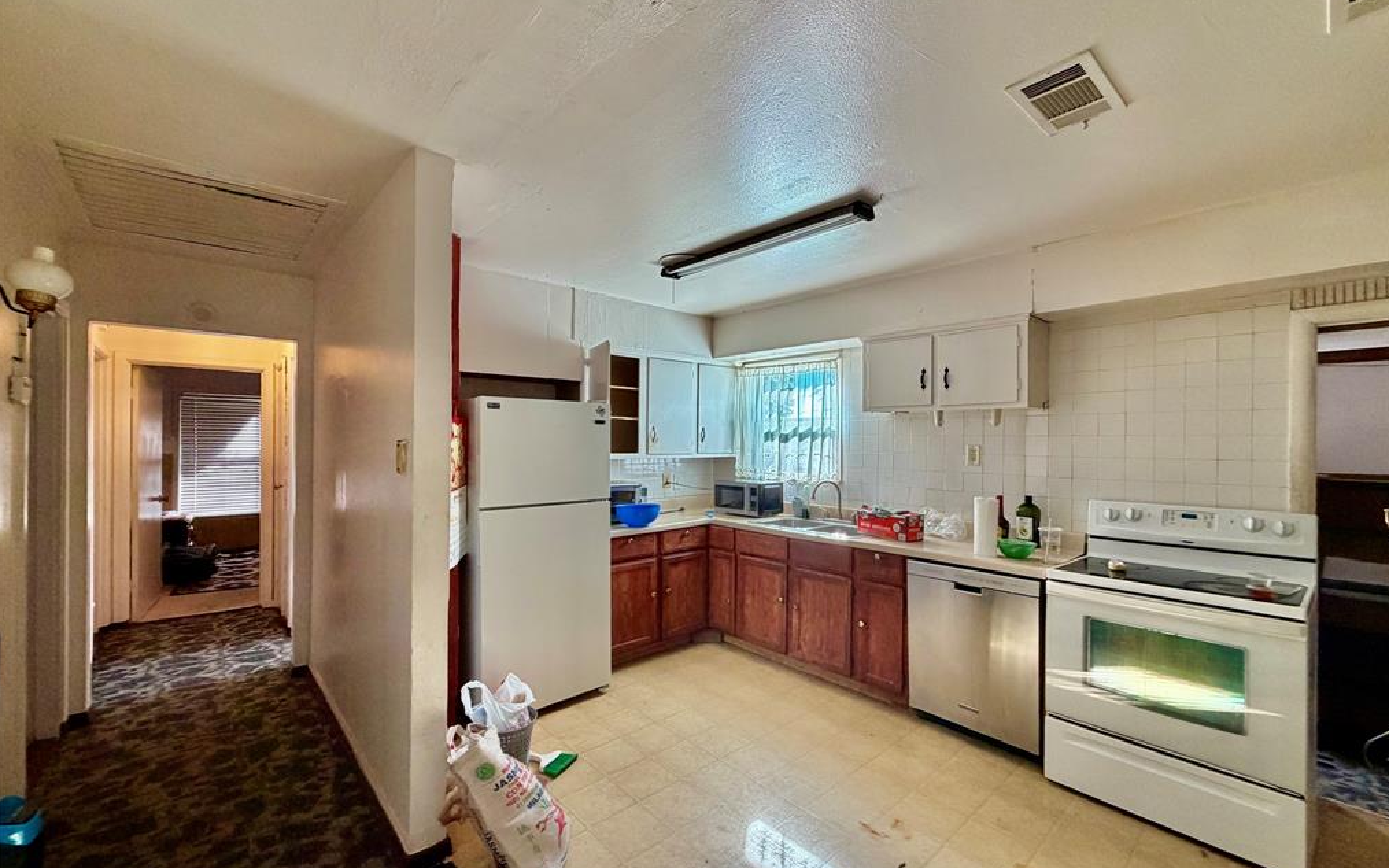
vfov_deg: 74.8
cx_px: 697
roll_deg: -0.2
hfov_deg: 101.5
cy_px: 444
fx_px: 568
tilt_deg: +0.3
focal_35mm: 15
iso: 250
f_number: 2.2
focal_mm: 2.22
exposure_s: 1/120
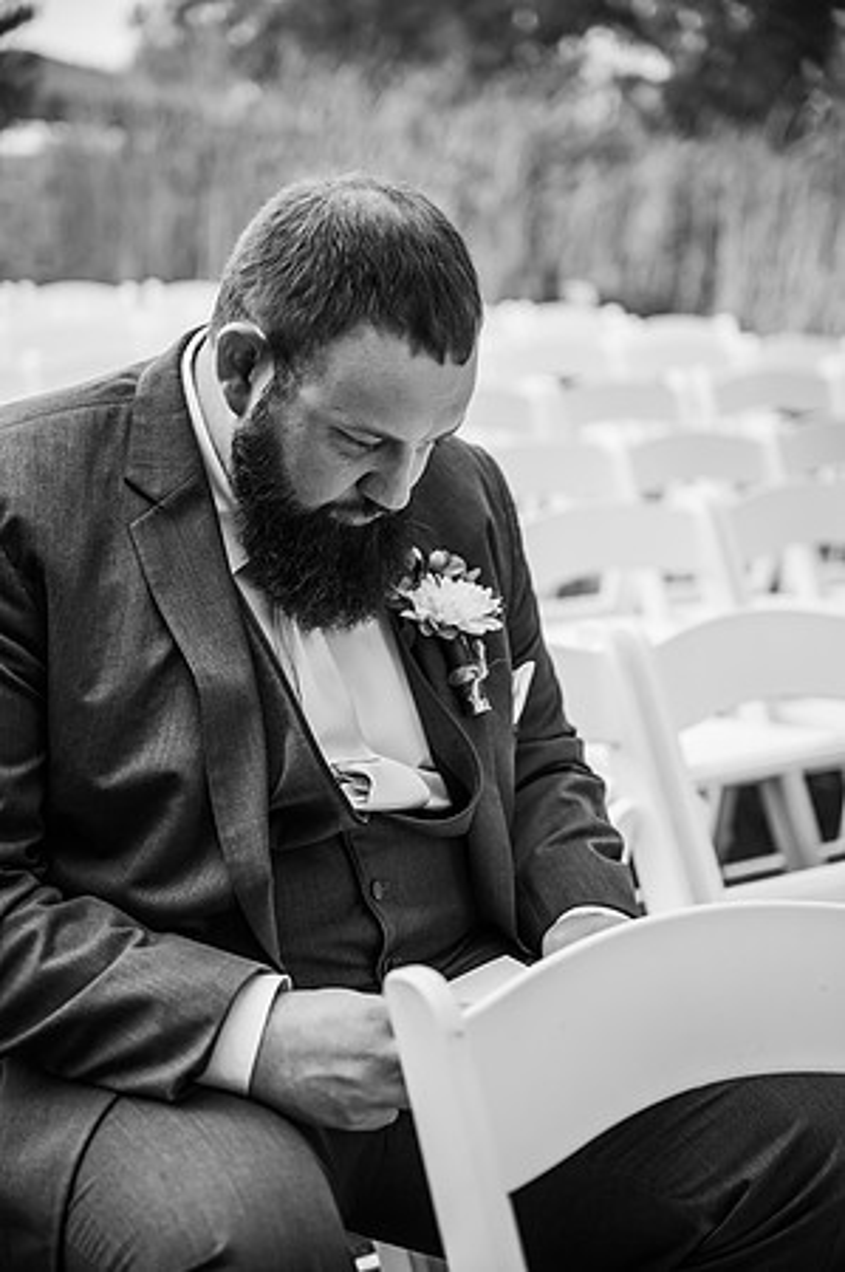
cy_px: 636
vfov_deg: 31.9
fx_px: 2223
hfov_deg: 21.5
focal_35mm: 63
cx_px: 422
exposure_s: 1/1000
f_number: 2.8
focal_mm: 63
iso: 320
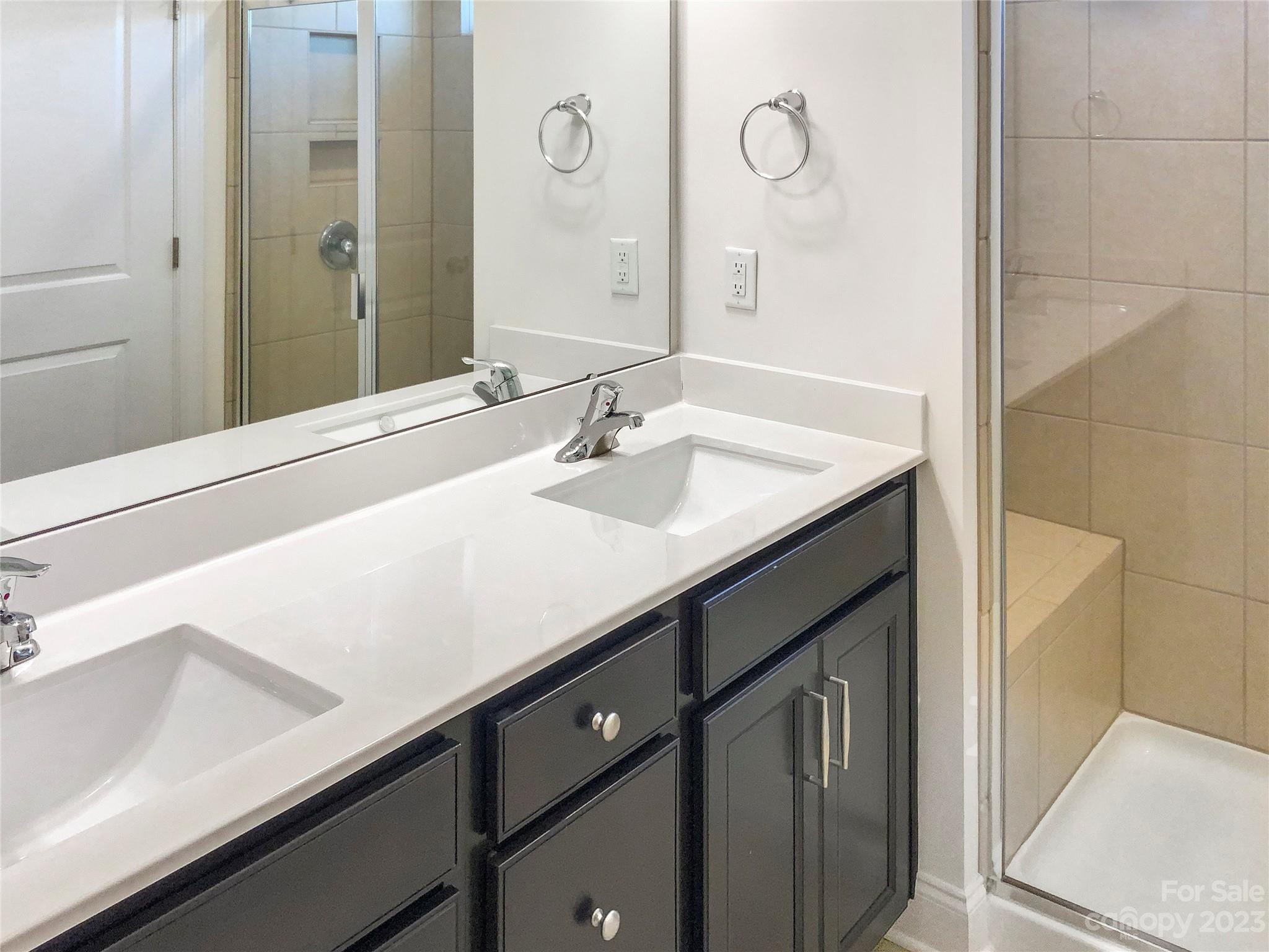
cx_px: 634
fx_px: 1063
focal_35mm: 29
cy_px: 476
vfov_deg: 48.2
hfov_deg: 61.7
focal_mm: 3
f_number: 1.8
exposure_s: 1/120
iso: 40
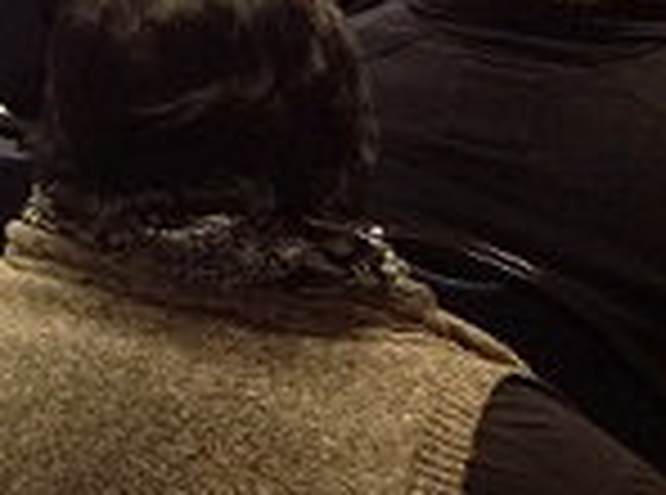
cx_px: -360
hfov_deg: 15.7
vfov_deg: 12.4
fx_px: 2205
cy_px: -160
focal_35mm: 115
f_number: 2.4
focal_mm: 4.28
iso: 200
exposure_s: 1/15
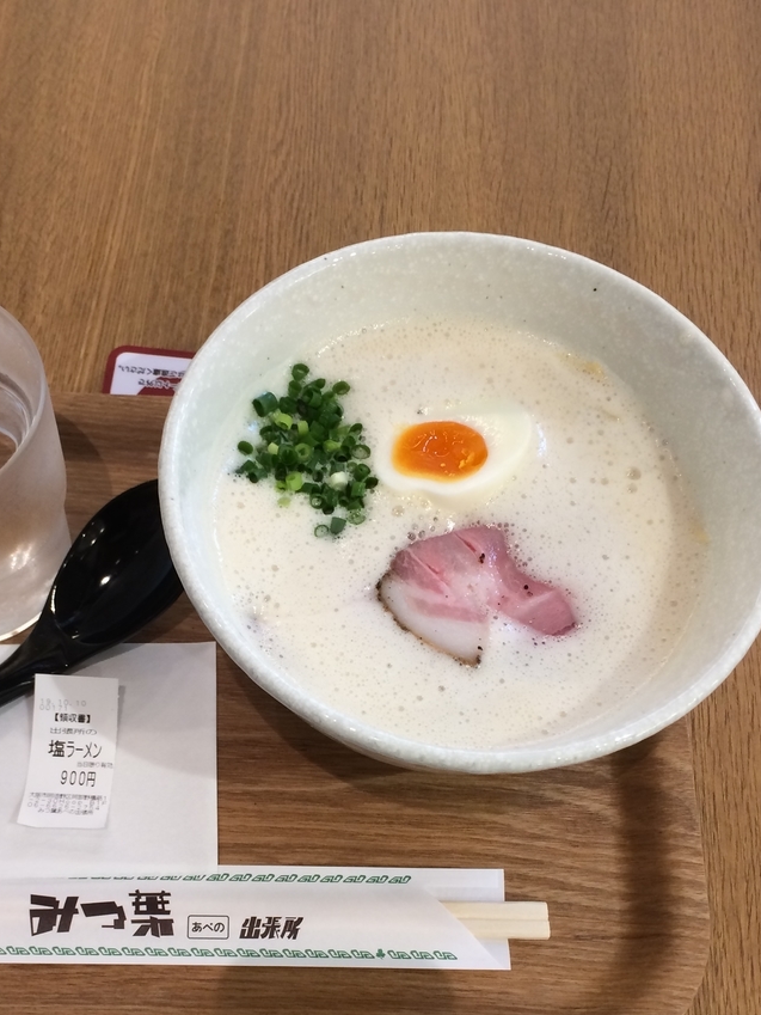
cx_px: 276
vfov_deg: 44.7
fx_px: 1201
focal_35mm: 41
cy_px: 715
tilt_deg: -67.7
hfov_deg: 34.9
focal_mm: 4.15
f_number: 2.2
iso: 64
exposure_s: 1/30
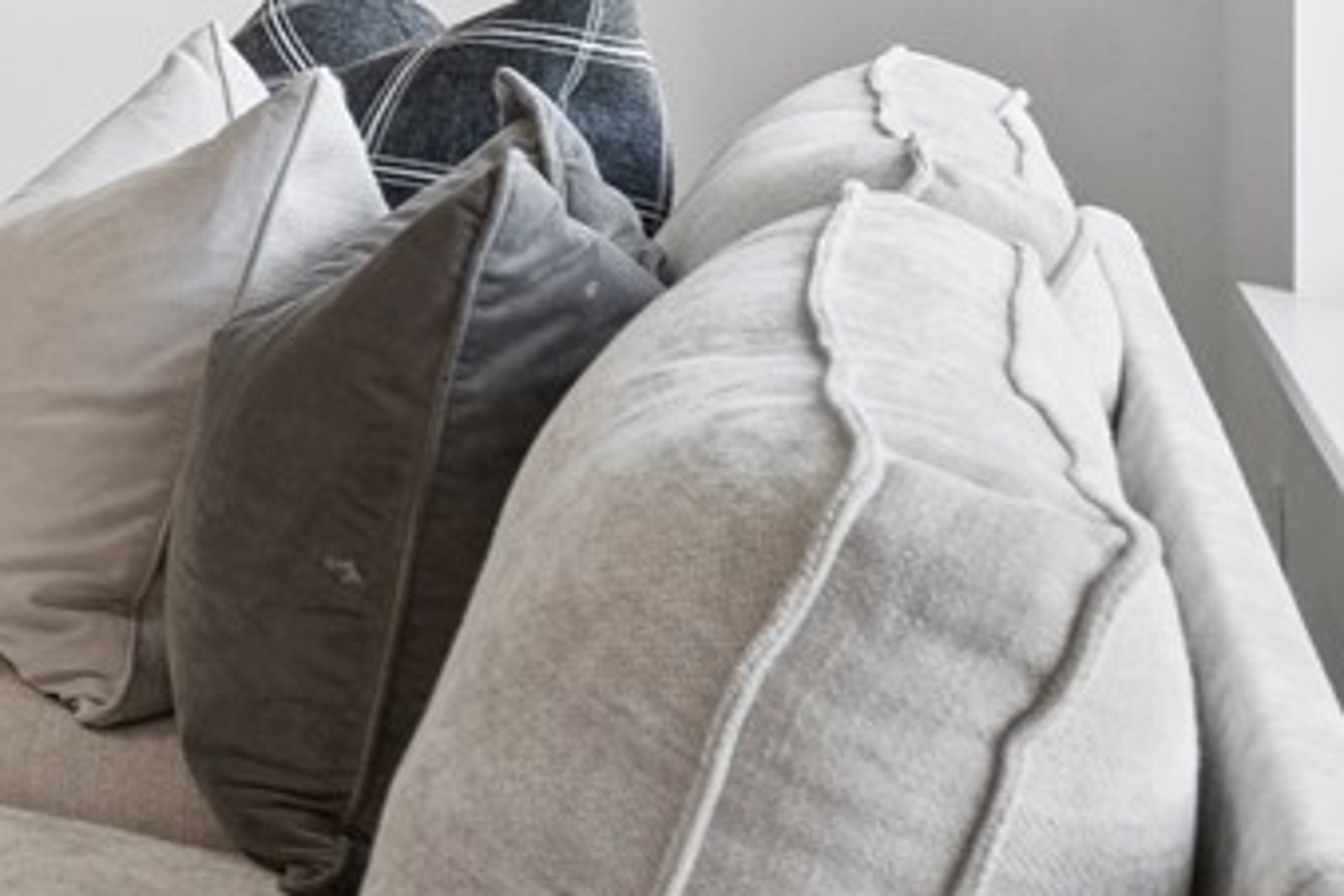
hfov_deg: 15.9
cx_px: -1477
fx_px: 3546
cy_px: -363
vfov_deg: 13.7
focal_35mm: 95
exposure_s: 1/50
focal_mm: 19
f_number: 8
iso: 400
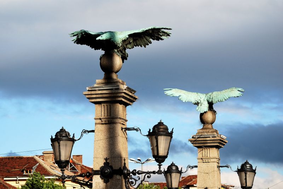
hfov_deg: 14.4
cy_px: 94
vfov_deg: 9.6
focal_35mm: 142
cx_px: 142
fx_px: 1121
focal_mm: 95
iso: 200
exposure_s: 1/2000
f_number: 4.8
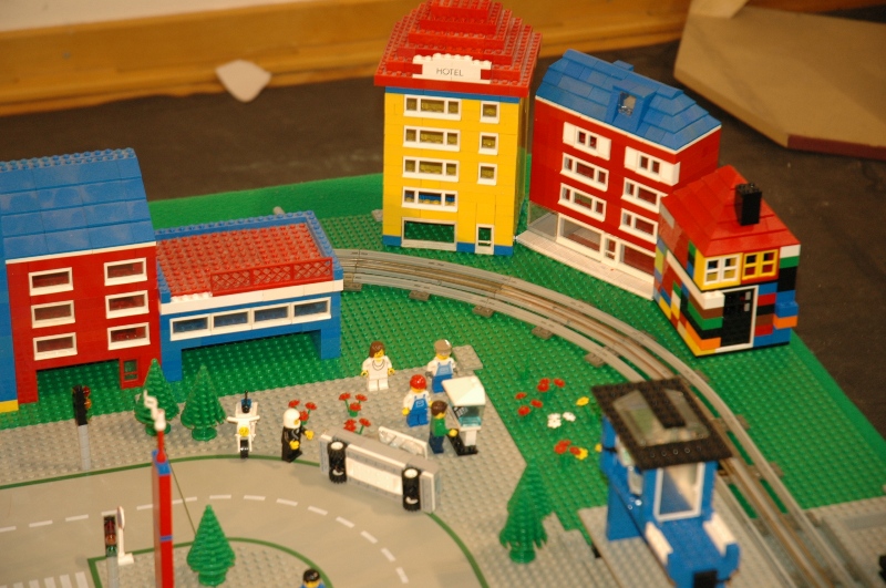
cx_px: 443
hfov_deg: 19.5
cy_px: 294
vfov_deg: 13.0
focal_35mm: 105
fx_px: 2580
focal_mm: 70
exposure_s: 1/60
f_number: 4.5
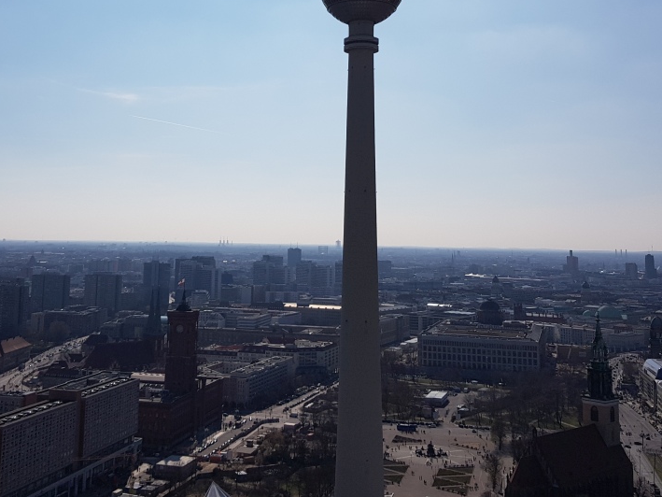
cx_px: 259
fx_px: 842
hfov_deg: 42.7
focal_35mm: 44
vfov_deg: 32.1
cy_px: 111
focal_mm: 4.3
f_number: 1.7
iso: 40
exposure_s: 1/9312
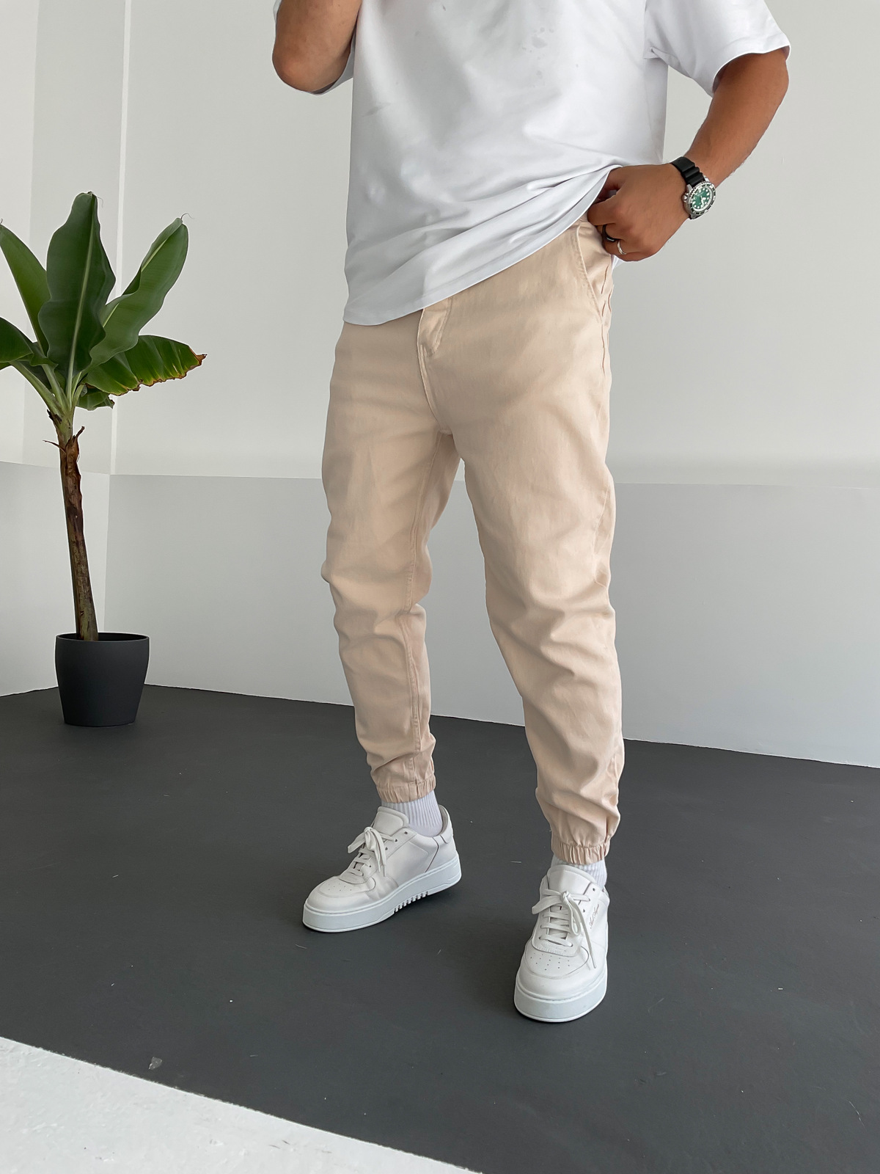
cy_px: 587
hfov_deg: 48.2
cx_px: 440
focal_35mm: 29
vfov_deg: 61.7
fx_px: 983
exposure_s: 1/120
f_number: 1.8
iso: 20
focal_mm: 3
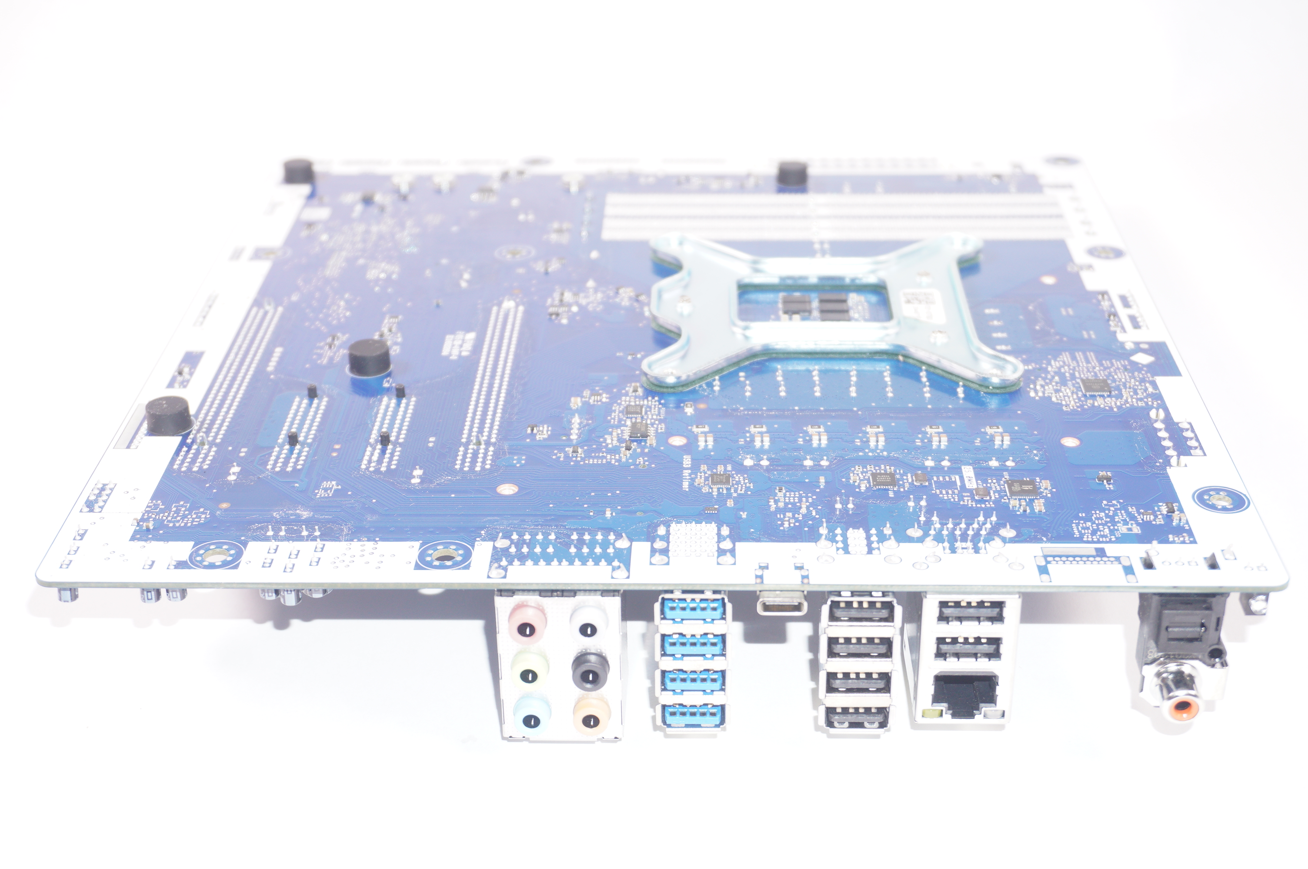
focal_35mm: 51
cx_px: 654
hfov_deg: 38.9
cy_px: 434
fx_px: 1851
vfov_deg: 26.4
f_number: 5.6
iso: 320
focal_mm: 34
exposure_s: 1/160
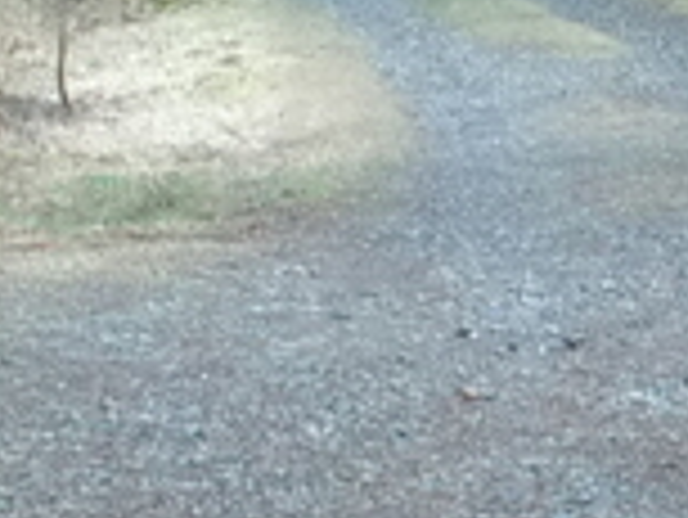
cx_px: 805
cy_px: 752
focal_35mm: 298
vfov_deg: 5.0
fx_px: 5927
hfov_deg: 6.6
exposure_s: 1/60
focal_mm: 6.66
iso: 125
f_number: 3.9
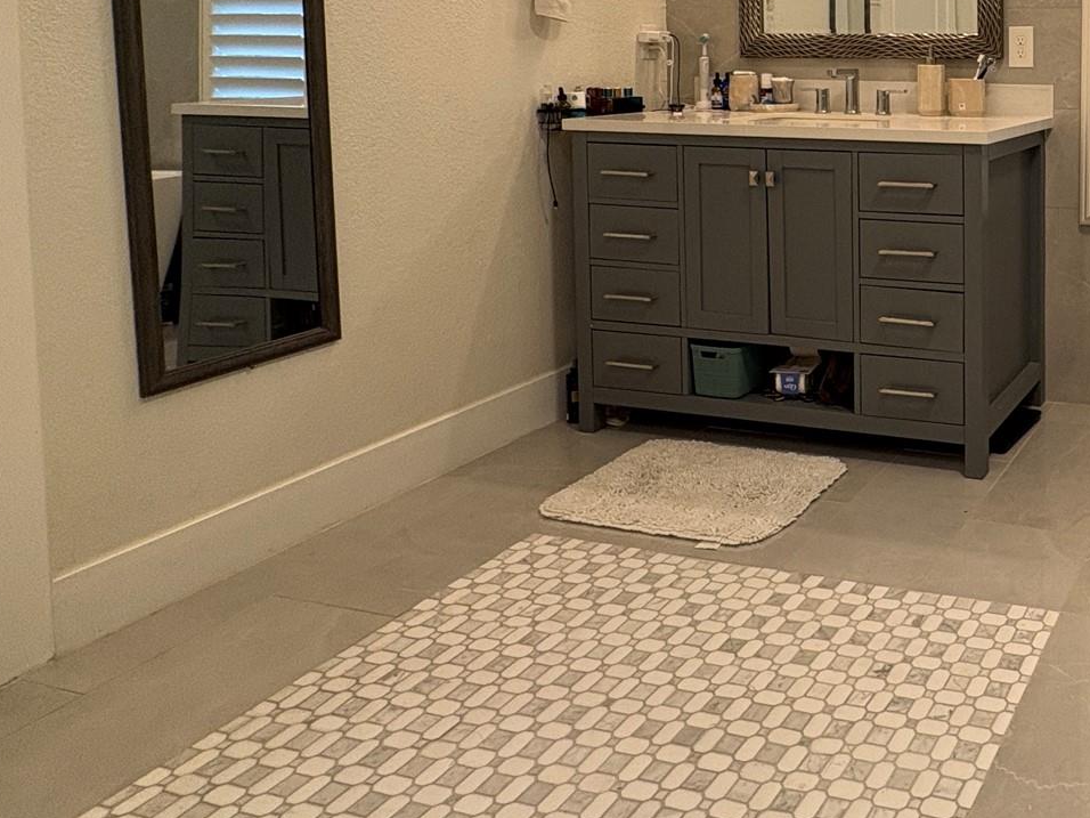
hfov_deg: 48.9
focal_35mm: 30
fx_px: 945
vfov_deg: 43.5
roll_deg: -0.1
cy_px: 110
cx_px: 1096
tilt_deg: -3.5
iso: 200
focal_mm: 2.22
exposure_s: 1/120
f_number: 2.2
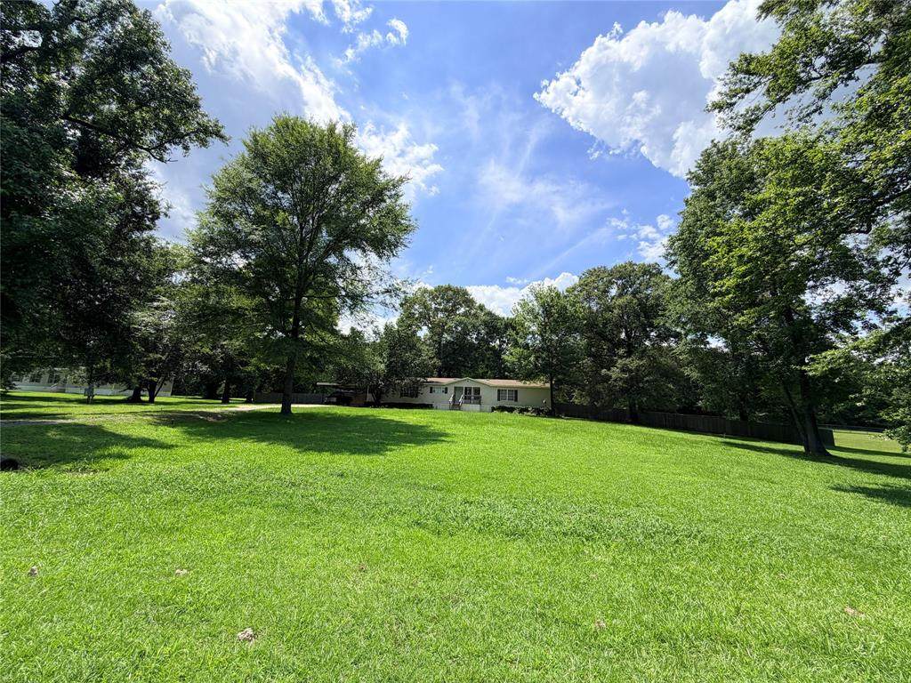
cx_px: 456
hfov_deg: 102.1
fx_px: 368
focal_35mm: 14
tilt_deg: +9.2
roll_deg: -2.9
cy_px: 342
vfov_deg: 85.7
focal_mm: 2.22
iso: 20
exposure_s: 1/955
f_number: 2.2
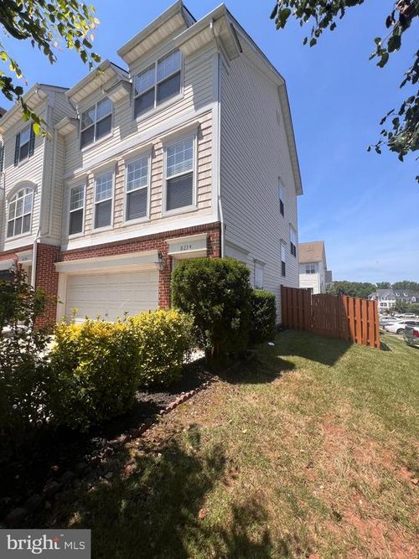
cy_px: 280
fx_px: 210
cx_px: 210
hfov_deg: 89.9
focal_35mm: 13
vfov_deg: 106.2
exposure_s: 1/1033
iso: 32
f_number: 1.8
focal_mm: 1.57
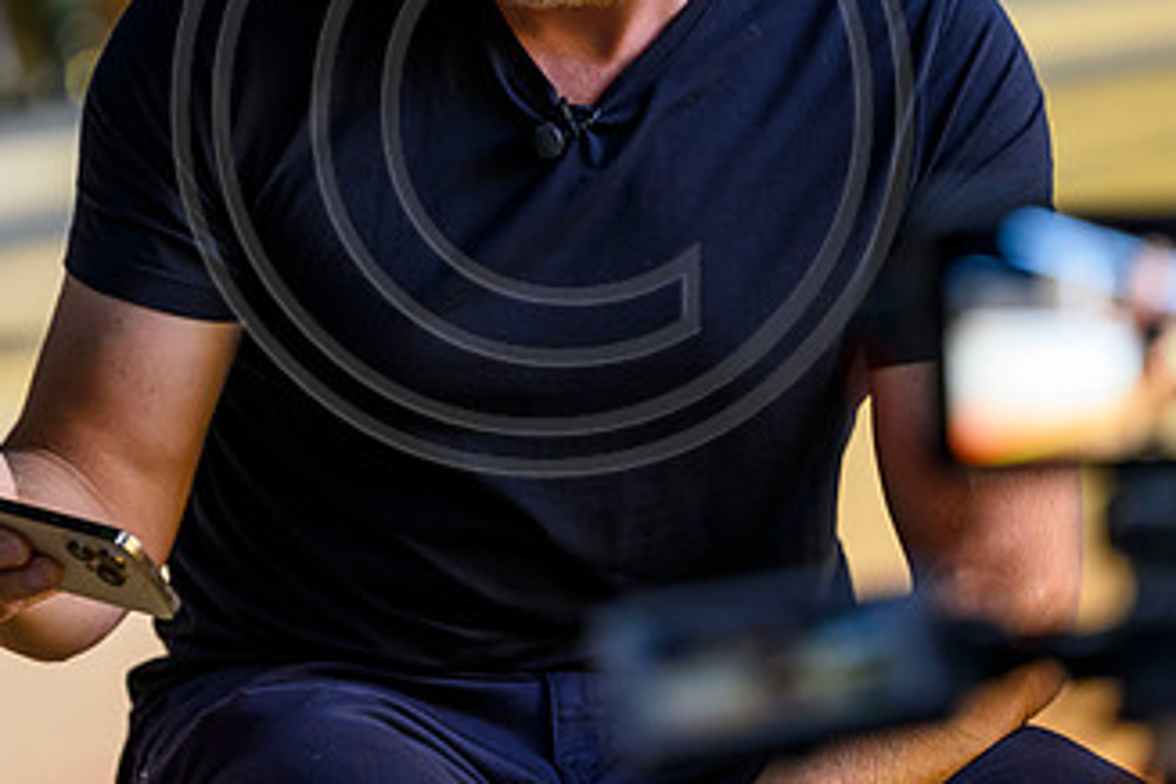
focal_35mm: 275
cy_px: 102
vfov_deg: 5.0
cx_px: 543
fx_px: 8983
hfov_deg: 7.5
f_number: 2.8
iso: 1000
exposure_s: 1/250
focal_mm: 155
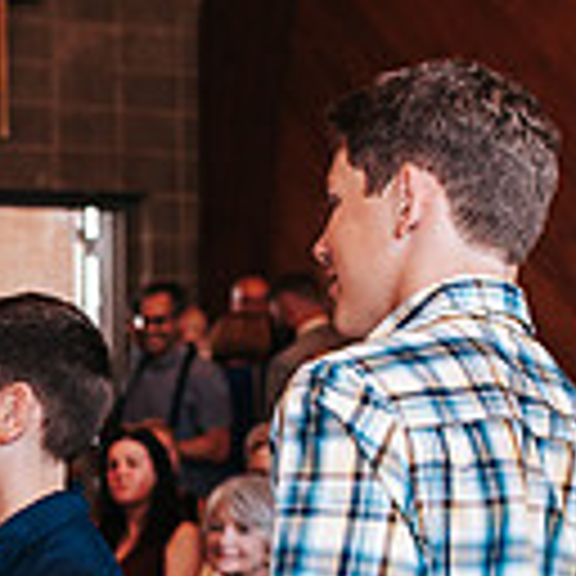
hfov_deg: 12.6
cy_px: 529
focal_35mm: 135
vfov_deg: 12.8
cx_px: -117
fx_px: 2541
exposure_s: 1/125
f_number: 3.2
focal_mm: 35
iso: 1000
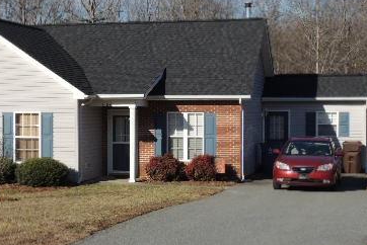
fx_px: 806
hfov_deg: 25.6
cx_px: 134
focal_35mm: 79
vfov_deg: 17.3
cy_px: 141
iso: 100
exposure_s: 1/1250
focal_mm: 7.6
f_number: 3.4
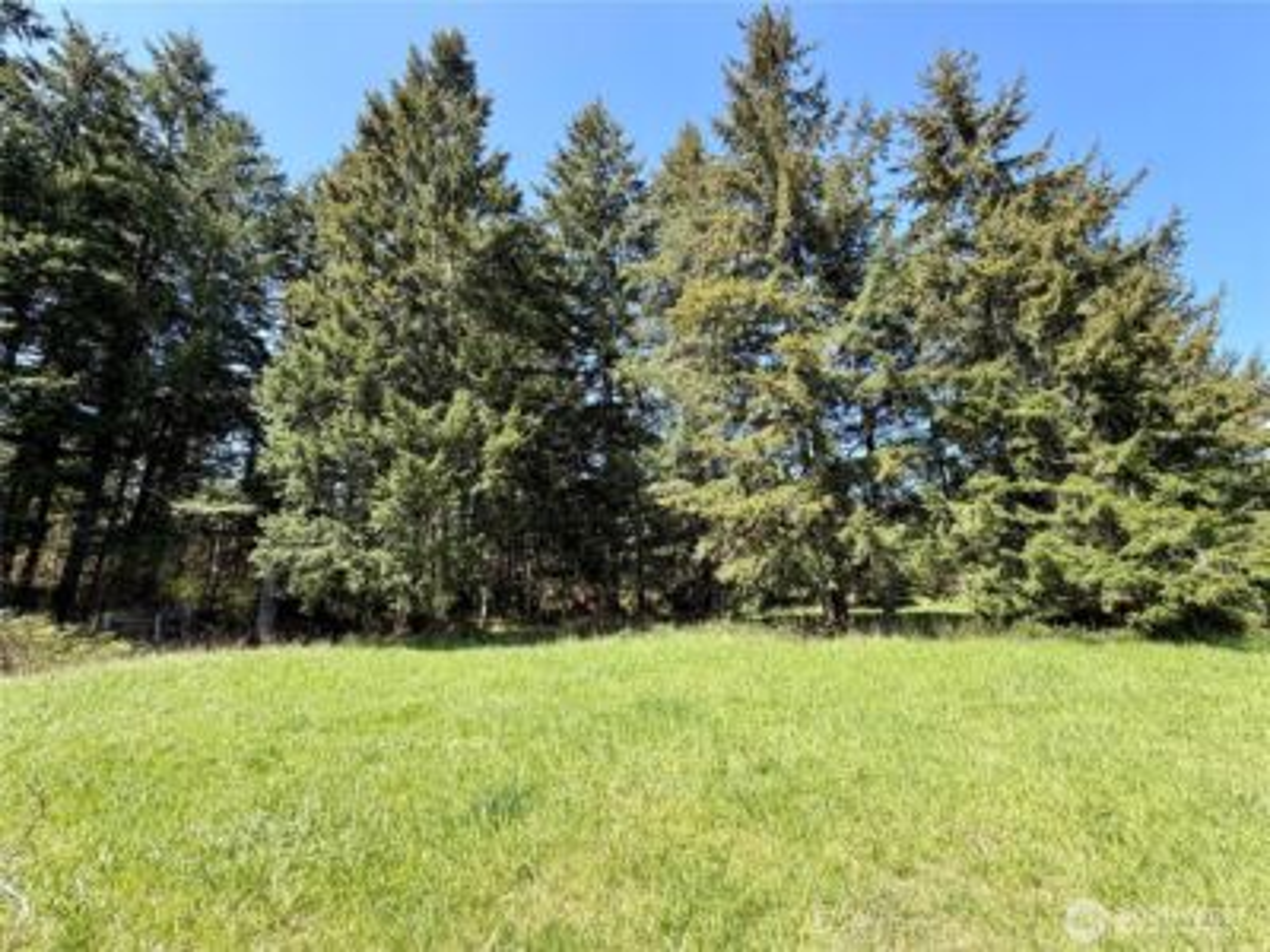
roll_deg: +1.0
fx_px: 514
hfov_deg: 102.1
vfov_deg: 85.7
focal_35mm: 14
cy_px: 476
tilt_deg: +13.4
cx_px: 635
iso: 50
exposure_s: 1/502
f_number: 2.2
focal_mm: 2.22
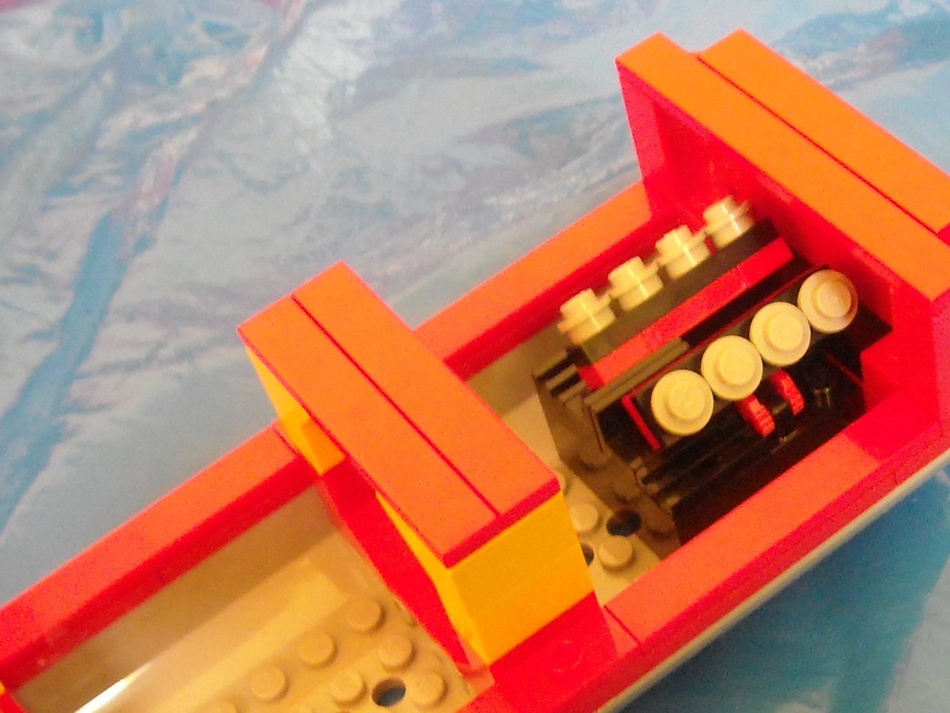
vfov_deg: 20.6
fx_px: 1949
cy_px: 532
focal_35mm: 71
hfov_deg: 27.2
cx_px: 670
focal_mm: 5.7
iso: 400
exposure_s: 1/14
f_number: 2.8
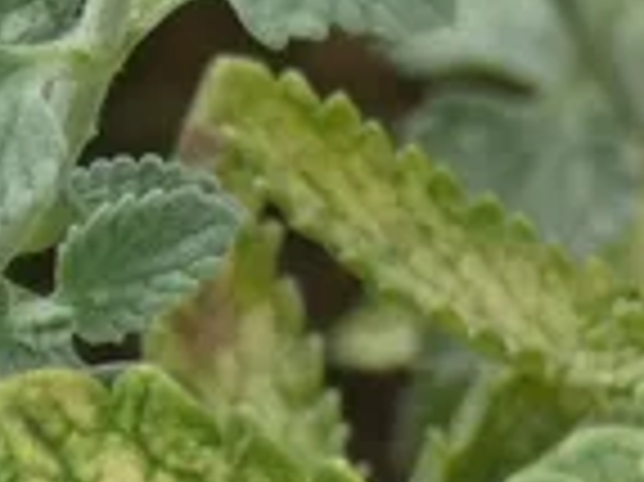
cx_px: -504
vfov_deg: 2.5
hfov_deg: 3.4
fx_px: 10819
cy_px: 928
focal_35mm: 582
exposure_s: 1/100
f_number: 5.2
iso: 80
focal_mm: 23.3
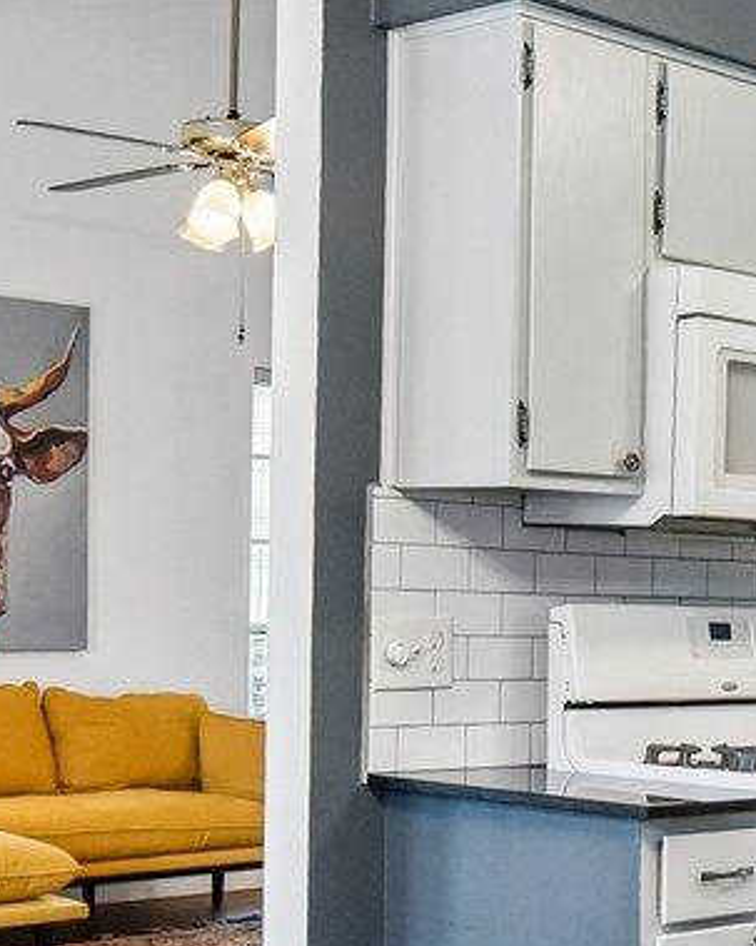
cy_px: 623
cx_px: 649
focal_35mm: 71
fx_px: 1987
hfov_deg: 21.2
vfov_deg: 26.6
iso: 1250
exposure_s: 1/15
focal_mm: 14
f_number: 8
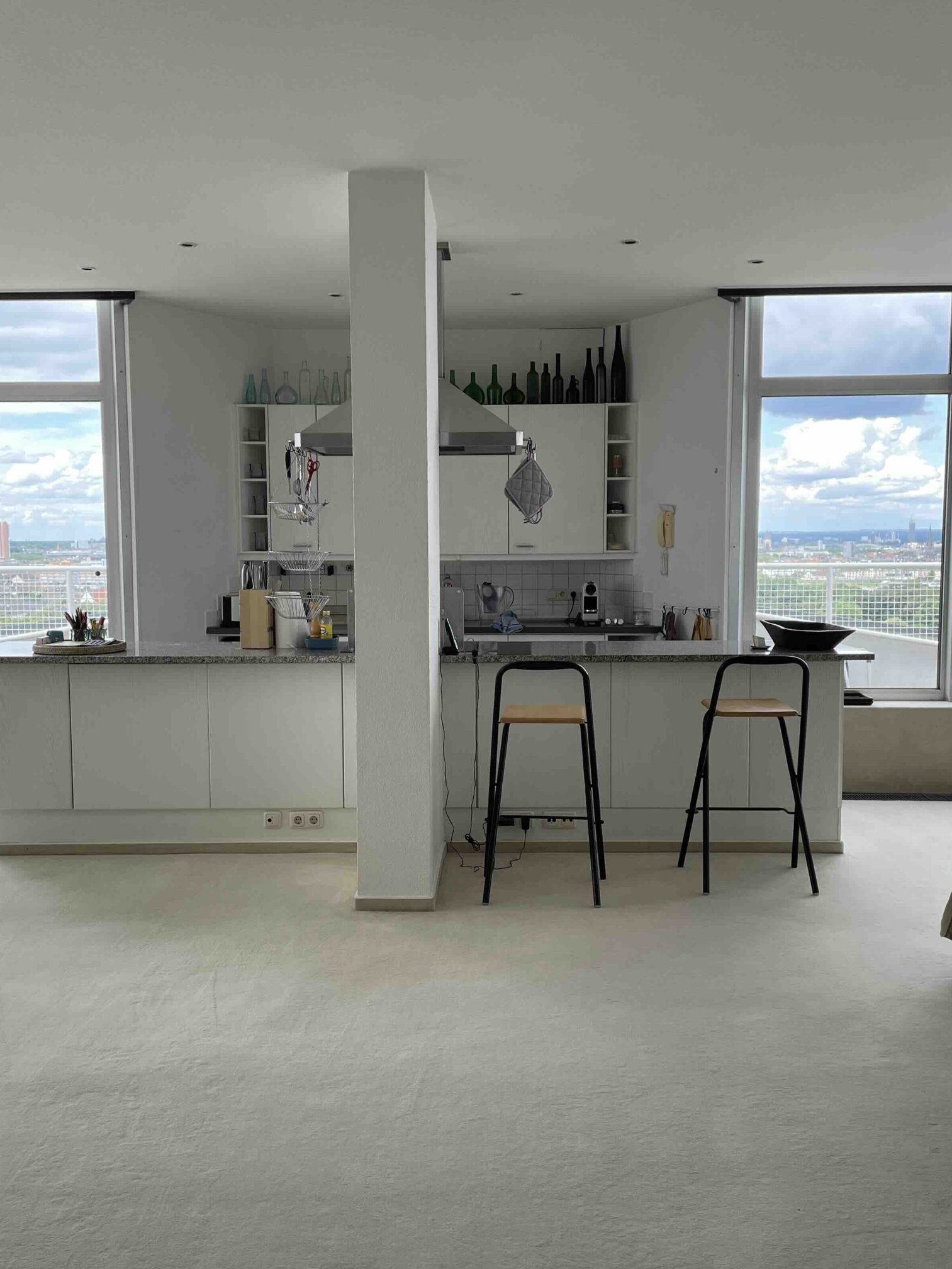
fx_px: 1210
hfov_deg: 42.9
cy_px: 641
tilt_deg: -4.9
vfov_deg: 55.3
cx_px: 456
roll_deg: +0.2
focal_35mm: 33
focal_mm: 4.2
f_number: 1.6
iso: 32
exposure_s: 1/338
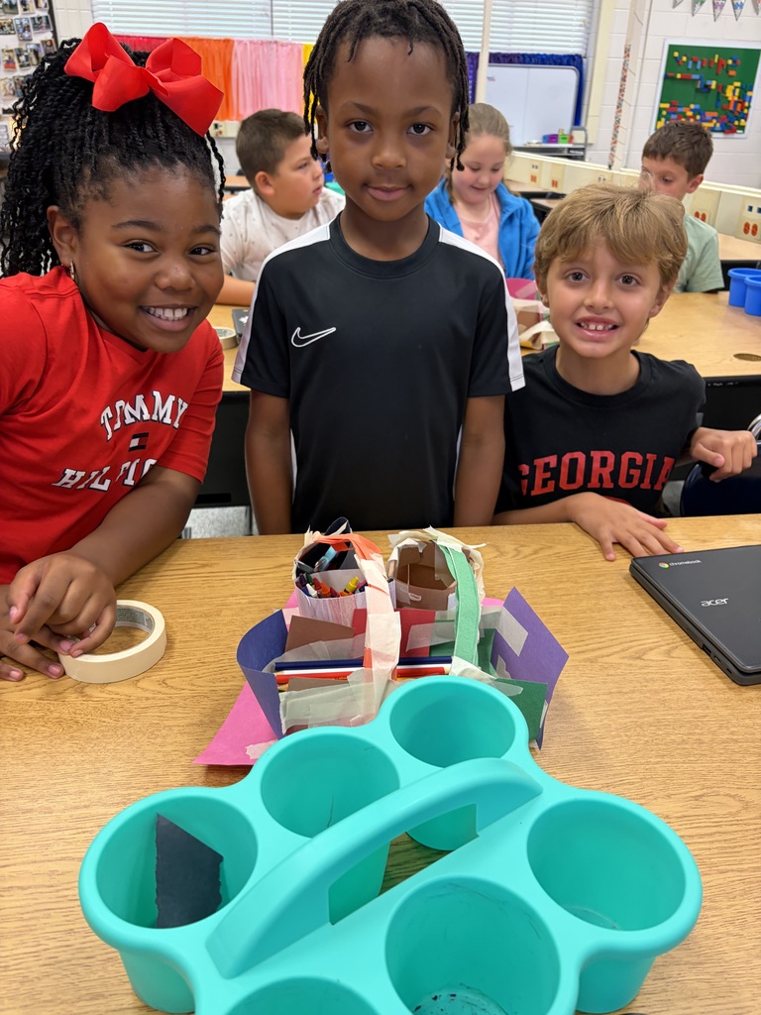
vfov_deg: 67.3
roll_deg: -0.2
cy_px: 508
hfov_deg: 53.1
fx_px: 762
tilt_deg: -27.1
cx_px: 380
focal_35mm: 26
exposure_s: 1/60
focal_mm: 5.96
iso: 200
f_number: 1.6
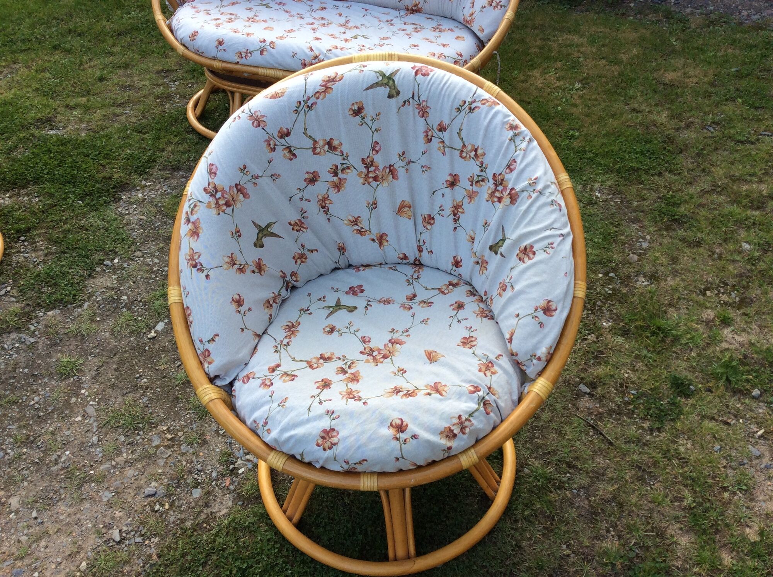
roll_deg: +1.3
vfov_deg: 44.1
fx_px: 714
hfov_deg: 56.9
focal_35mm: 32
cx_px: 386
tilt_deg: -44.3
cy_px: 288
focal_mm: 3.3
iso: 32
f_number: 2.4
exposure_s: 1/175
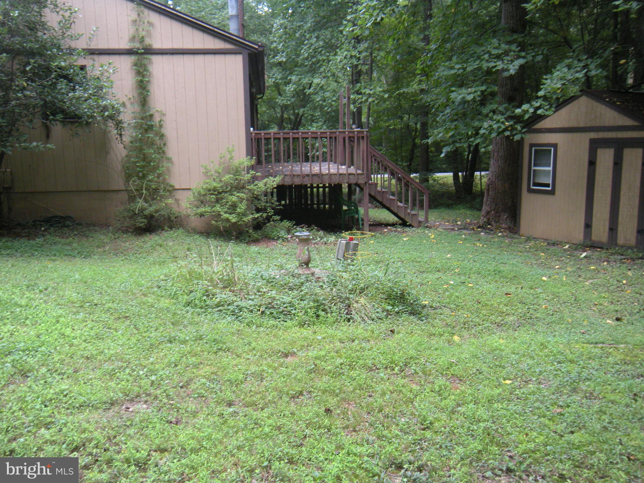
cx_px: 322
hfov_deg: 52.6
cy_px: 242
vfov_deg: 40.7
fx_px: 651
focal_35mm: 35
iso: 122
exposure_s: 1/48.3
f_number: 3.8
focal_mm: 5.9
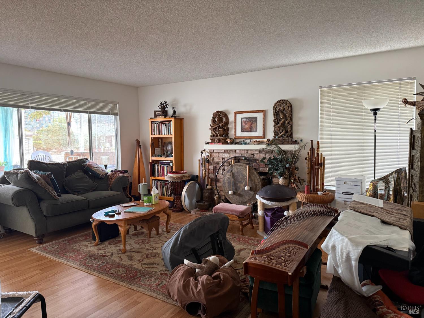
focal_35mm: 24
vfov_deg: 56.8
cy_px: 159
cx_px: 212
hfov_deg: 71.6
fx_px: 294
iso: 320
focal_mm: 6.76
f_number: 1.78
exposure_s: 1/60
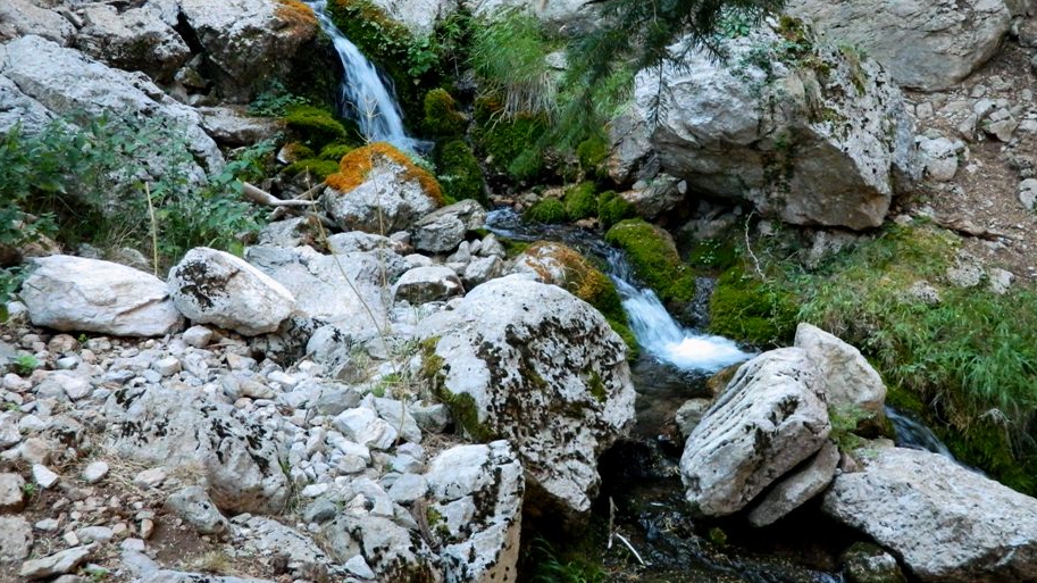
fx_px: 1237
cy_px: 234
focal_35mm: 45
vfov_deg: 26.5
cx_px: 598
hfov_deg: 45.3
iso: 400
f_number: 3.3
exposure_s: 1/30
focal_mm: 6.2
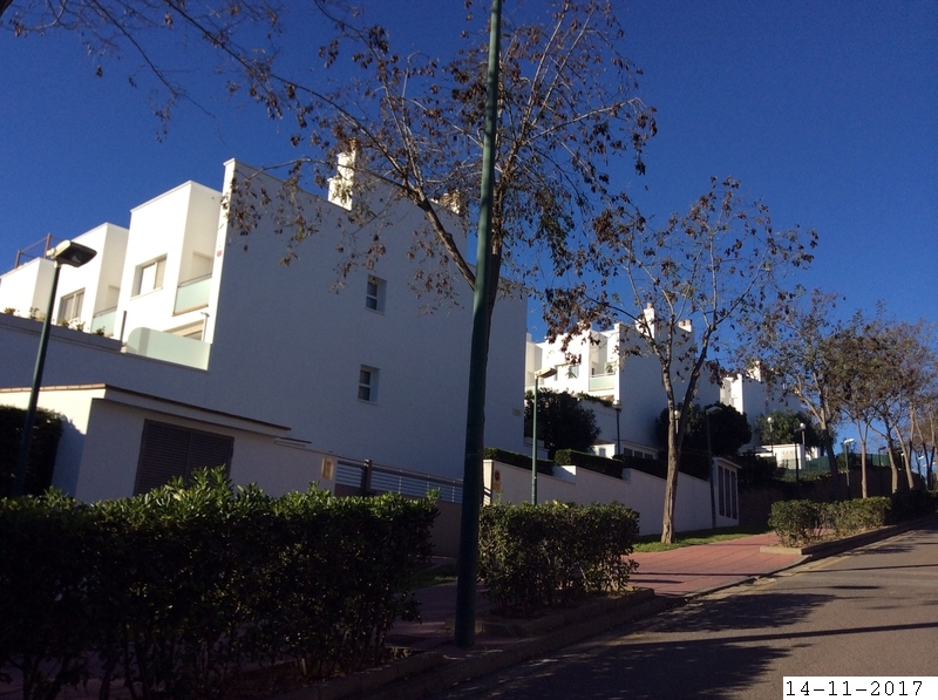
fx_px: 893
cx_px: 469
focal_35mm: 33
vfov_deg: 42.8
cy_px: 350
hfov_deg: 55.4
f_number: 2.4
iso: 32
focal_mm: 3.3
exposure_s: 1/1733
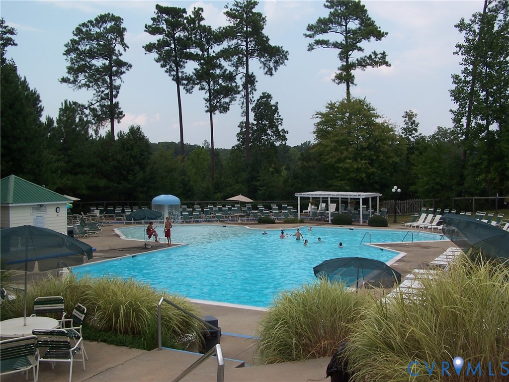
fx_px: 559
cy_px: 191
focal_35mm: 38
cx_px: 254
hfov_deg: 49.0
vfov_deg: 37.7
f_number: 4
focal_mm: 6.3
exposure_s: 1/500
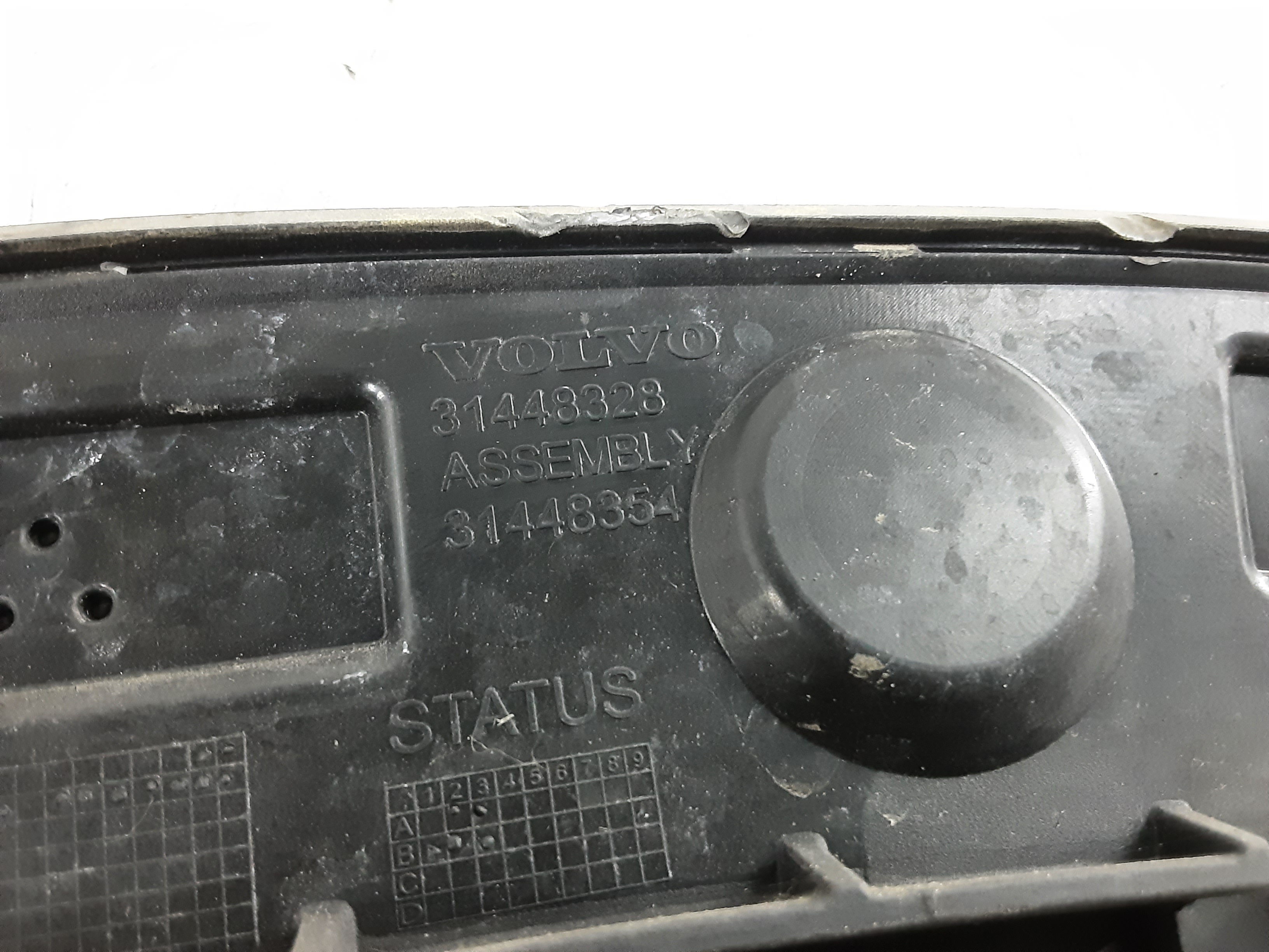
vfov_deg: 51.4
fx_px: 990
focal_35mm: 27
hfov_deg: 65.3
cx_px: 634
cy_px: 476
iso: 500
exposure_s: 1/20
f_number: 1.9
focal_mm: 2.91
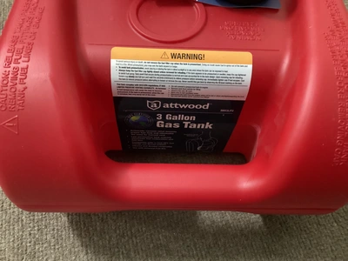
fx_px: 312
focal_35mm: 31
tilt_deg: -59.6
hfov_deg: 58.4
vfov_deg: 45.4
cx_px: 174
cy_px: 130
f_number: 2.4
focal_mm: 3.3
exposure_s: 1/30
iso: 800
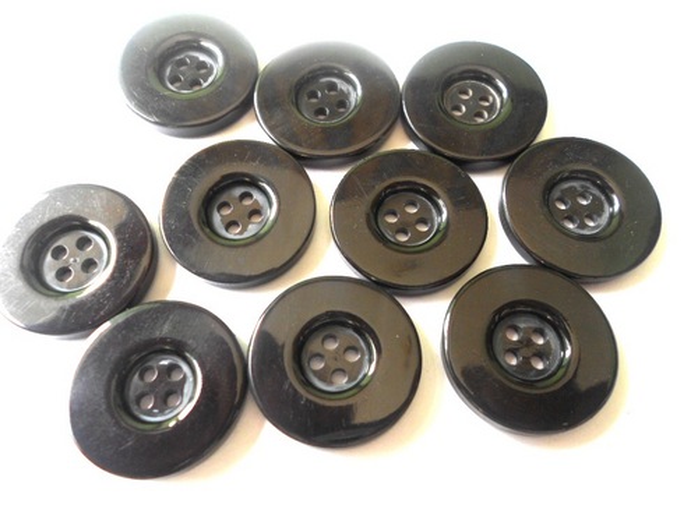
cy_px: 262
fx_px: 524
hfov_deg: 67.3
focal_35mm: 26
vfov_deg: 53.1
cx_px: 349
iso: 80
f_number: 3.2
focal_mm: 4.6
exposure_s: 1/50
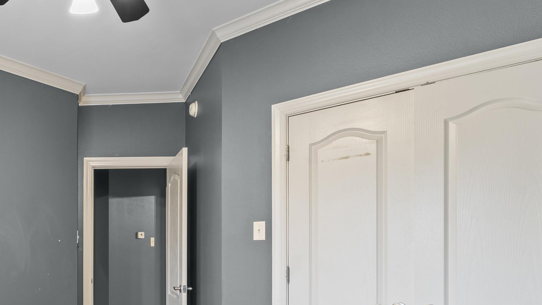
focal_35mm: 30
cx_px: 53
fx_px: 431
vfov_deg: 37.5
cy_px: 246
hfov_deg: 55.6
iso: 400
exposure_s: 2.5
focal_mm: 10
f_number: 8
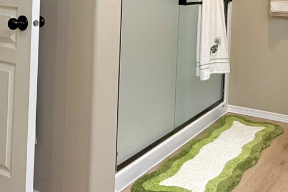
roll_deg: -2.2
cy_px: -15
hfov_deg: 41.2
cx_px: 242
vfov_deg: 27.5
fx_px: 360
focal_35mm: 45
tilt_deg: +0.6
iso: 200
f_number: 2.2
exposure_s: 1/120
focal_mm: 2.22
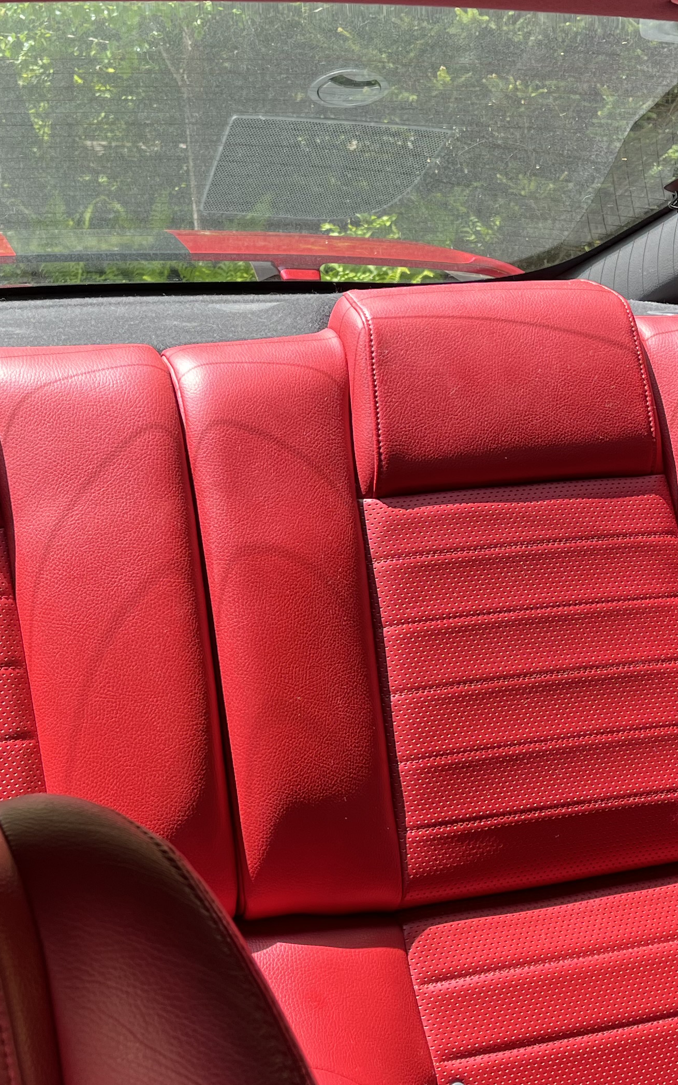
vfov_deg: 38.2
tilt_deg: -12.0
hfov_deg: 24.4
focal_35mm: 53
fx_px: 1567
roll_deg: -1.0
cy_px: 549
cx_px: 294
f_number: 1.6
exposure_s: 1/168
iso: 40
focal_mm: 5.1
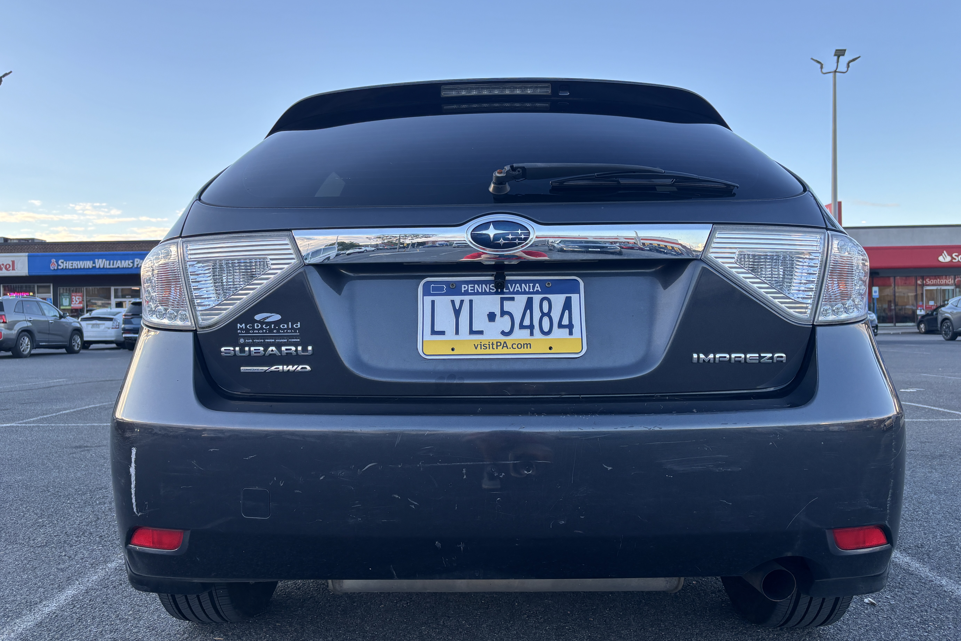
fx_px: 747
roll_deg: +1.5
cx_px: 478
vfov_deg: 46.4
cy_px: 312
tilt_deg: -0.8
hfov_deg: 65.5
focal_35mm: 28
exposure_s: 1/364
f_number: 1.6
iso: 50
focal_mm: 5.96
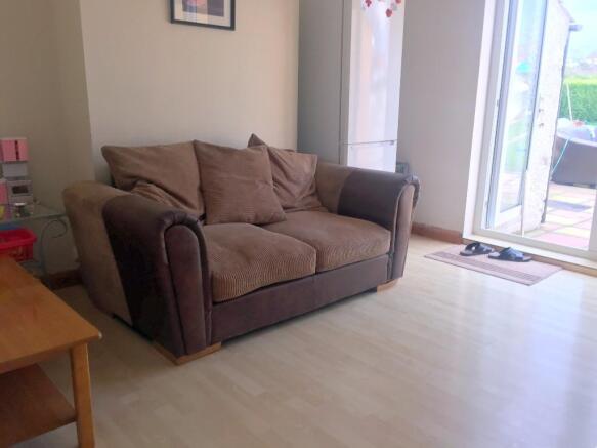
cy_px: 224
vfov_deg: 48.2
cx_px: 298
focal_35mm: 29
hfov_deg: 61.7
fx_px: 500
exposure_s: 1/100
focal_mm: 4.15
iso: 50
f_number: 2.2
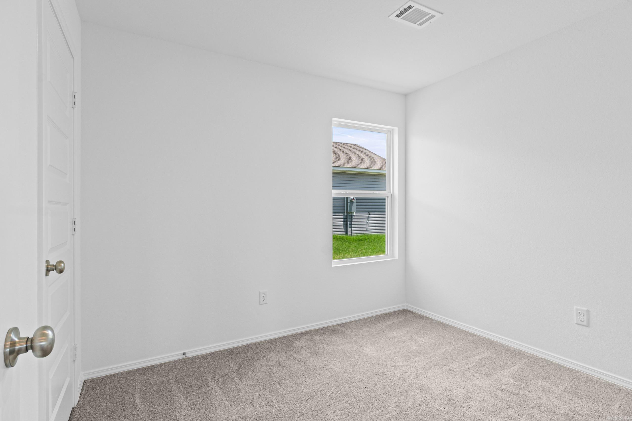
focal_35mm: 18
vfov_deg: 67.4
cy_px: 210
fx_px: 316
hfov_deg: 90.0
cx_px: 316
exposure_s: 1/10
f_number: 9
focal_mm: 12
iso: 250
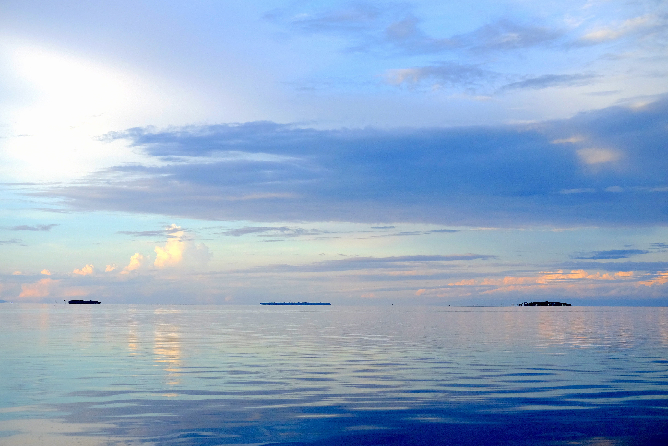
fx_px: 983
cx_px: 334
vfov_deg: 25.5
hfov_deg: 37.5
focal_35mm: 53
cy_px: 223
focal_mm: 35
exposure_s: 1/2500
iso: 800
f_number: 4
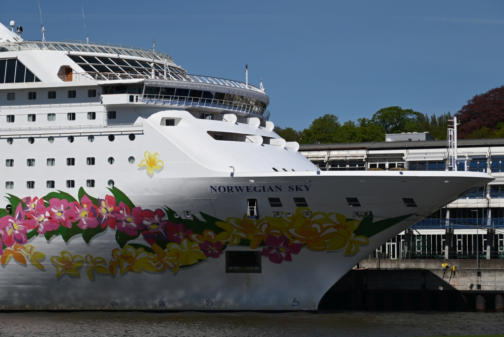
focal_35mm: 120
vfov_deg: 11.4
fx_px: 1682
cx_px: 252
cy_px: 168
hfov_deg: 17.0
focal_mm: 120
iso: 100
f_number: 8
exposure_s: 1/800
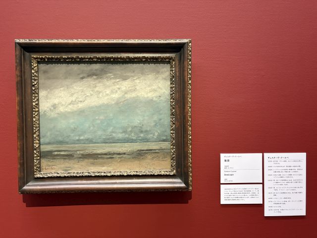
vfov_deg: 53.1
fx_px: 238
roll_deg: +0.7
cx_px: 158
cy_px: 119
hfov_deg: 67.3
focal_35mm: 26
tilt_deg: -0.2
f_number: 1.6
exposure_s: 1/46
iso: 500
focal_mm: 5.96
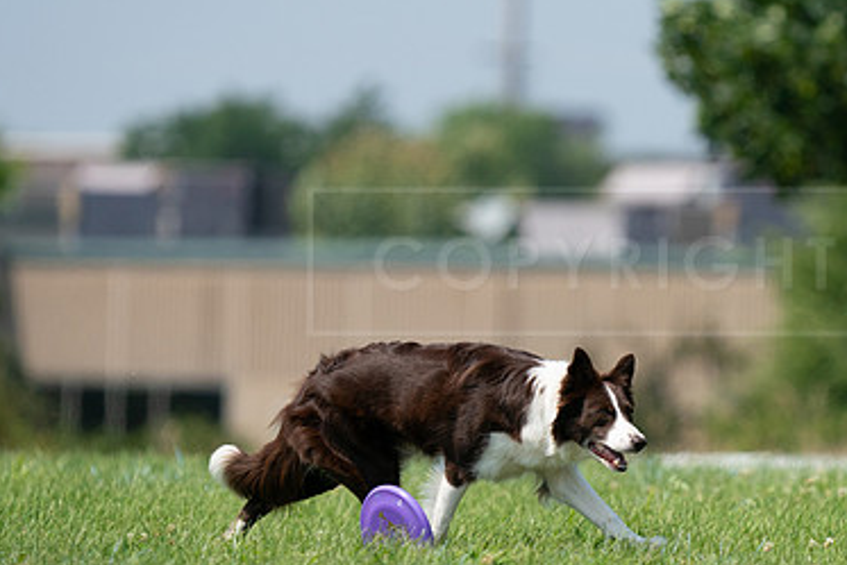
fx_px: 15745
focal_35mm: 669
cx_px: 525
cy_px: 301
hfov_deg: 3.1
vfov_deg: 2.1
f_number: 6.3
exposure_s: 1/4000
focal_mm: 430
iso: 1000
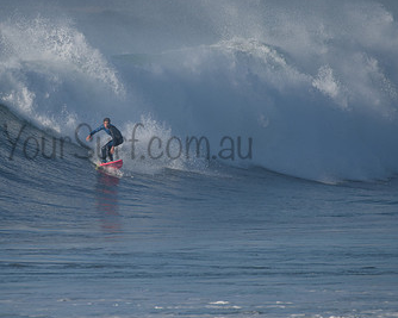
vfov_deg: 1.9
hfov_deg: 2.4
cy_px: 132
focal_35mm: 815
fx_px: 9597
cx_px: 126
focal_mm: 500
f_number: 5.6
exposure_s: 1/1600
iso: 200
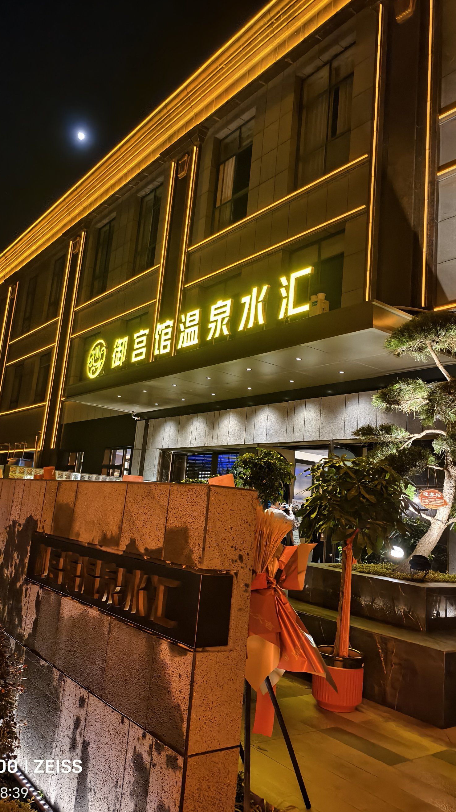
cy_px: 399
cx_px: 218
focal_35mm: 26
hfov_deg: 44.4
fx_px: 559
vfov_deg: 71.9
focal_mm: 5.6
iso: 888
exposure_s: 1/50
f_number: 1.57
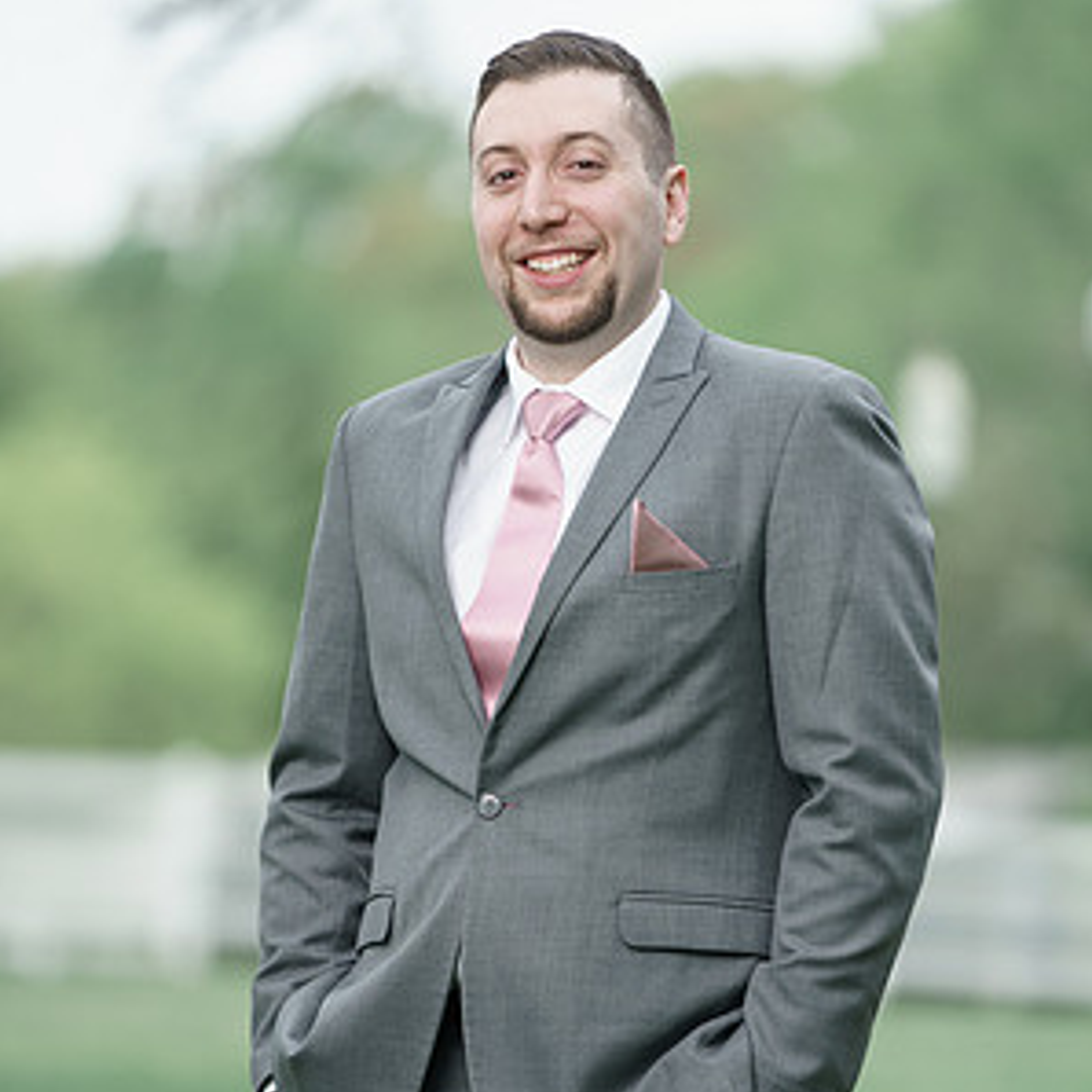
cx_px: 546
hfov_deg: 6.8
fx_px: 9172
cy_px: 704
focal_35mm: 257
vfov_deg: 6.8
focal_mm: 200
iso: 100
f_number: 2.8
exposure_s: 1/250
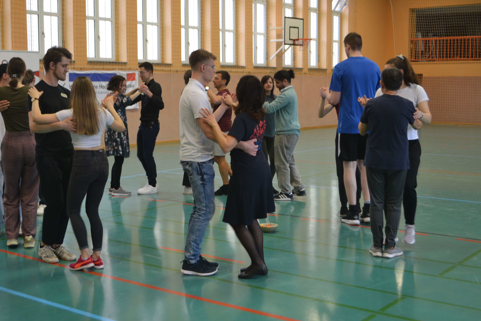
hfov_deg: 39.6
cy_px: 147
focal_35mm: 50
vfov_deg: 27.0
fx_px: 668
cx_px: 221
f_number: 4.5
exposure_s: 1/30
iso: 400
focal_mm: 30
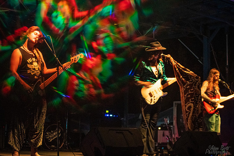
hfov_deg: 27.0
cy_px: 78
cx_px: 117
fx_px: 488
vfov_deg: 18.2
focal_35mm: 75
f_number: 5.6
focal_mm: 75
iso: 6400
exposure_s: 1/15
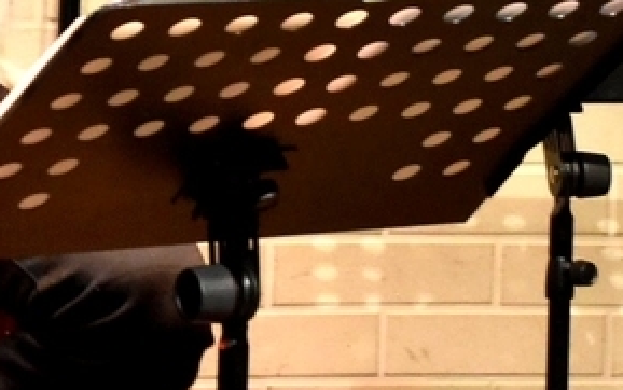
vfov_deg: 4.0
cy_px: -338
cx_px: 455
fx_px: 5606
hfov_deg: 6.4
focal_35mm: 330
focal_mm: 52
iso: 2500
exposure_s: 1/30
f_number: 5
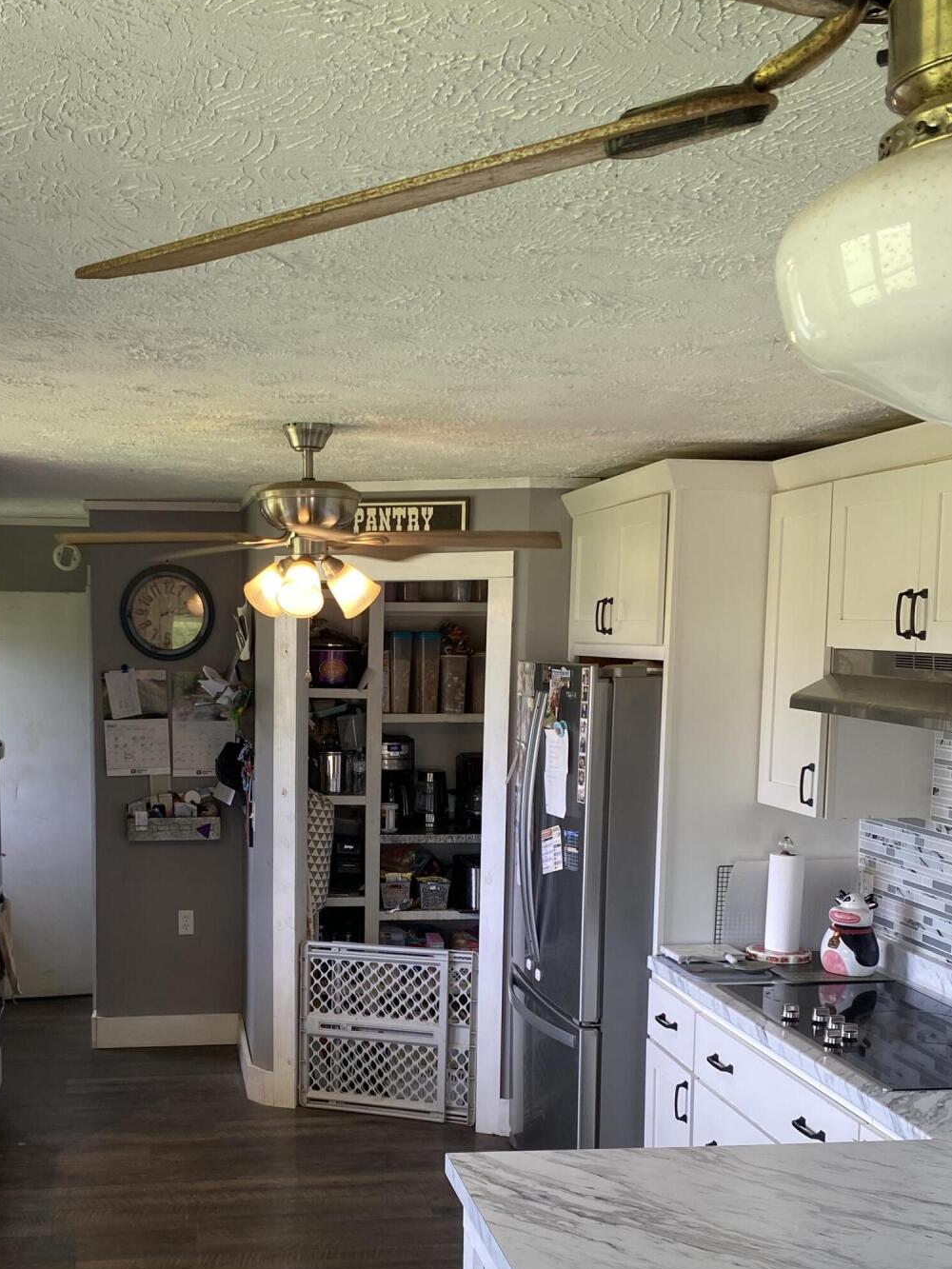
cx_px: 325
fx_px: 1430
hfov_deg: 36.5
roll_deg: -0.8
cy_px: 833
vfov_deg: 47.2
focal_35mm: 39
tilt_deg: -7.7
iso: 80
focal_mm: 4.25
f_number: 1.8
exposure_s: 1/120
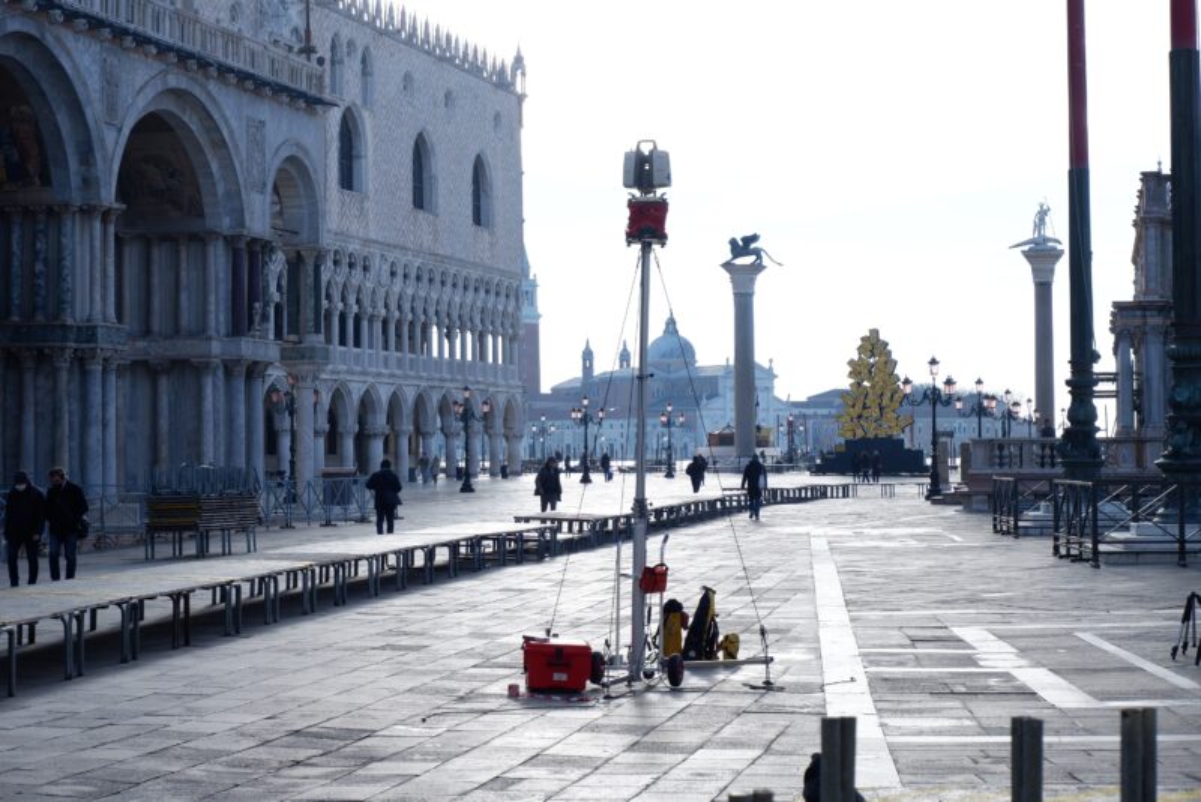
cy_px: 401
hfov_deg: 29.6
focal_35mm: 68
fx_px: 2269
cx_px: 600
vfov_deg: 20.0
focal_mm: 45
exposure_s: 1/500
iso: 200
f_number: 5.6
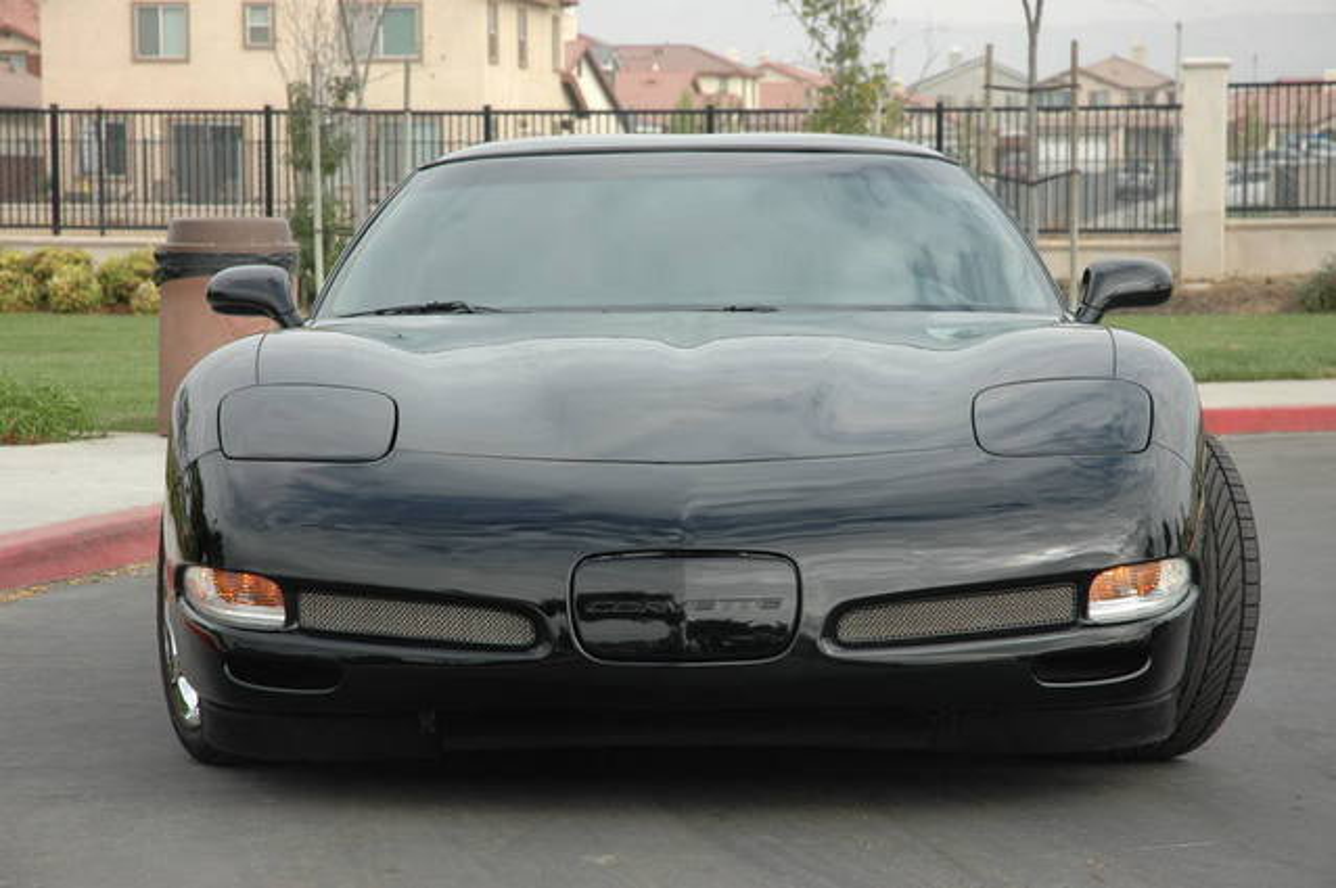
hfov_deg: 19.5
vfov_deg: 13.0
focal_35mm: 105
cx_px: 668
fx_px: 3894
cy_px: 444
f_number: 8
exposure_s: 1/250
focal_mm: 70
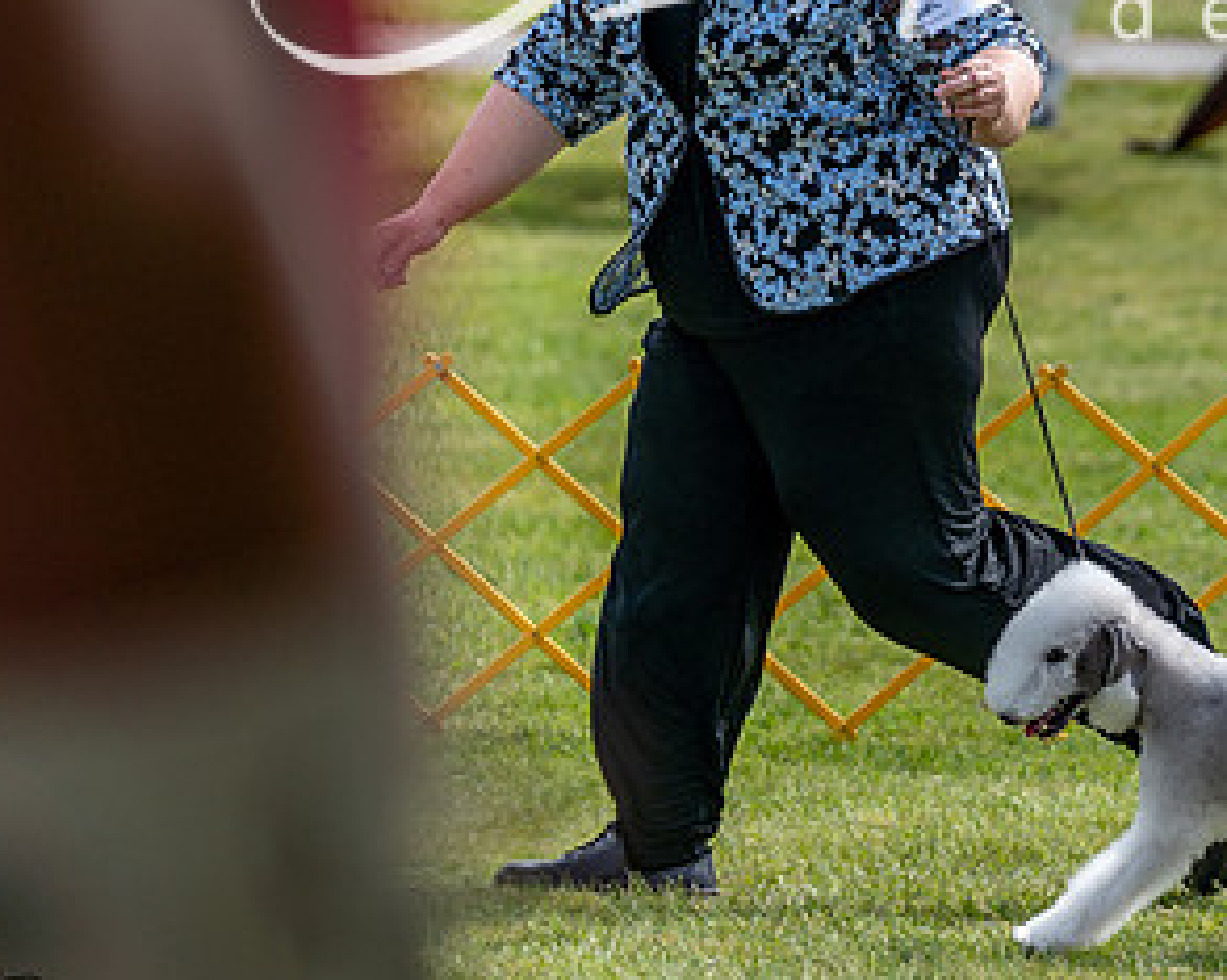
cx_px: 953
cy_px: 202
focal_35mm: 300
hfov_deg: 6.4
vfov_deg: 5.2
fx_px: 10887
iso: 125
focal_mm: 133
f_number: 3.5
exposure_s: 1/1000
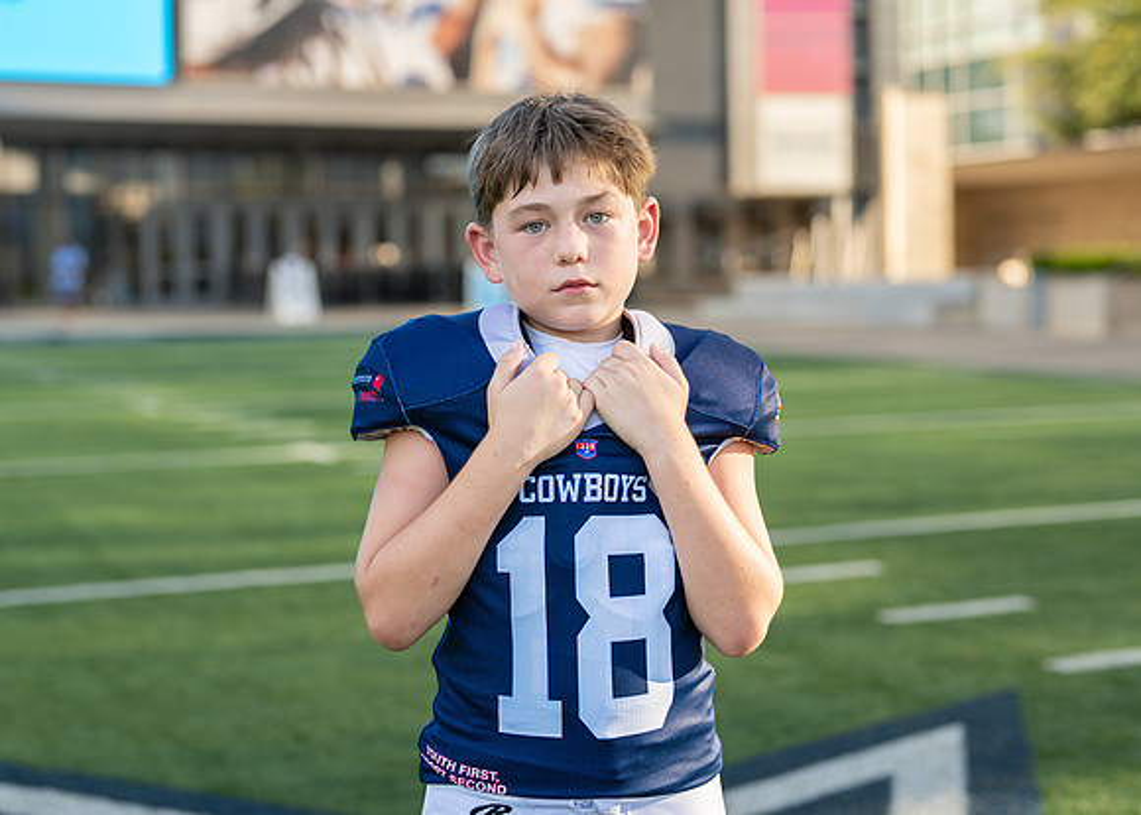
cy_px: 343
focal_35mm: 62
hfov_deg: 31.9
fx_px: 1999
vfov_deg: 23.0
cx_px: 595
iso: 125
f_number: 2
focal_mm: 50
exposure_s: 1/1000
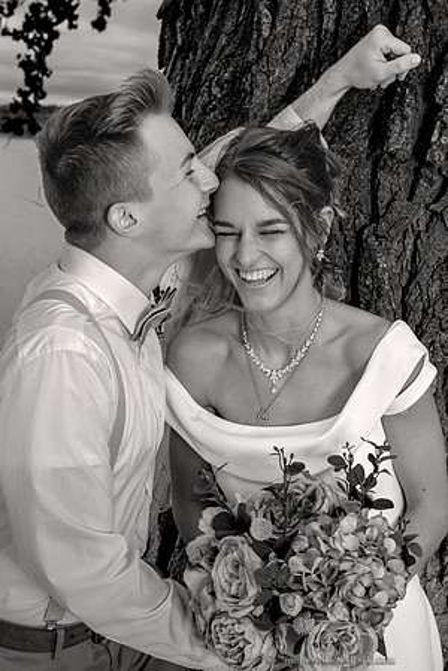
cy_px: 336
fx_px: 933
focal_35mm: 50
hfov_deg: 27.0
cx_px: 224
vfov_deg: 39.6
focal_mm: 50
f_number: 8
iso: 100
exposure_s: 1/200
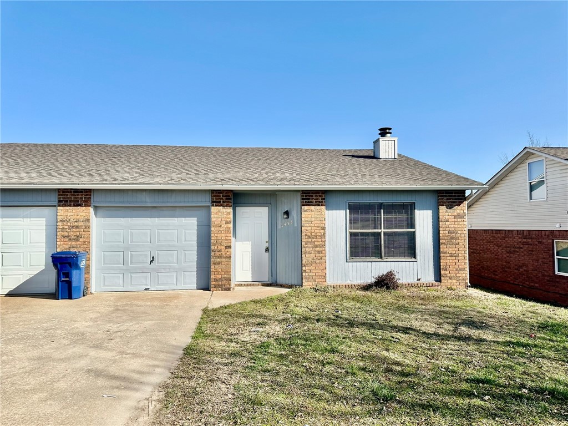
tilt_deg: +3.1
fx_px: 394
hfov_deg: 71.6
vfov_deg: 56.8
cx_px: 284
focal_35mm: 24
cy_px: 213
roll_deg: +0.7
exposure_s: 1/4016
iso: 80
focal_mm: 6.86
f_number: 1.78
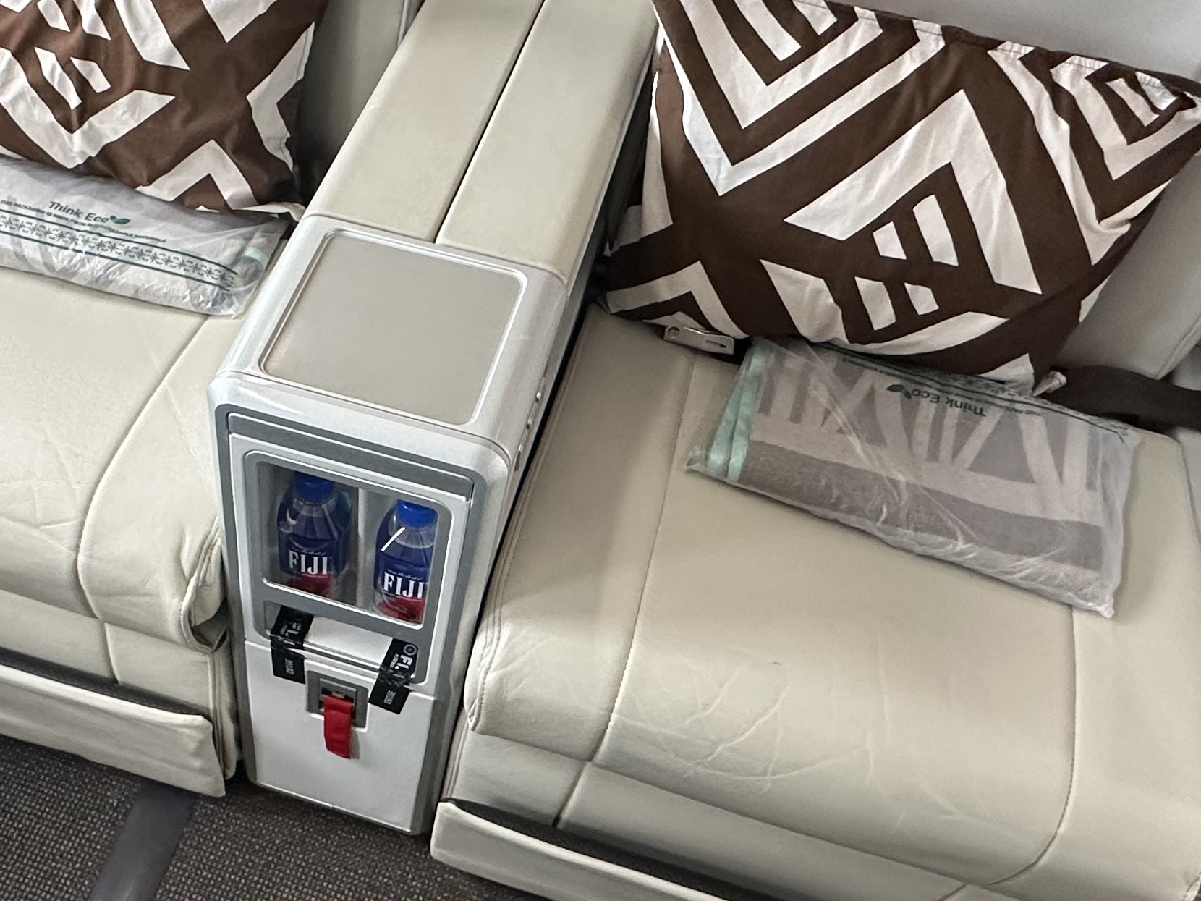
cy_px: 613
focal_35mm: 34
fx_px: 1180
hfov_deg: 52.5
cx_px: 361
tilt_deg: -55.6
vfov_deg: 41.2
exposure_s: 1/90
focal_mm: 2.22
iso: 250
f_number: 2.2
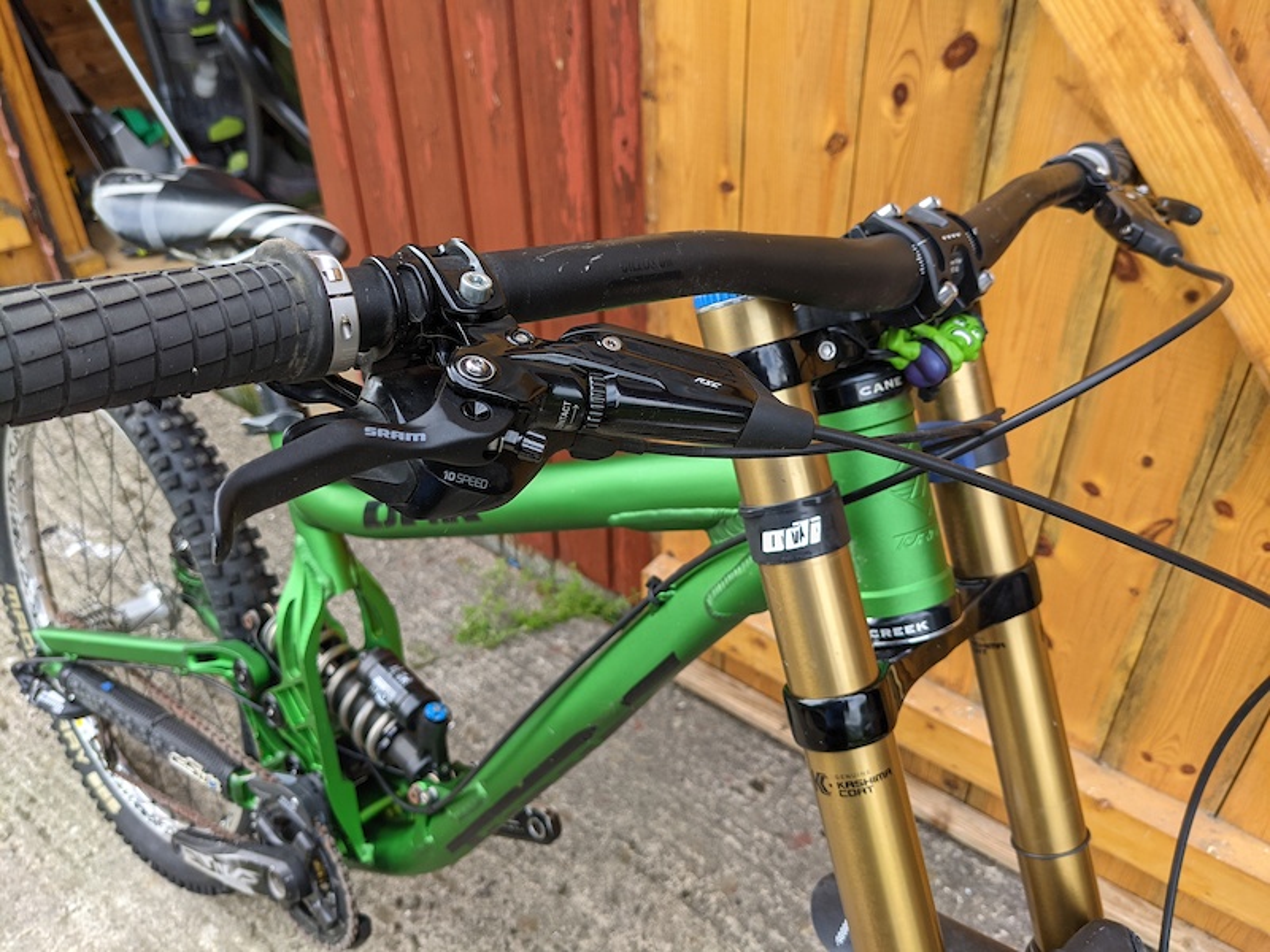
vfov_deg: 51.4
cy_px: 476
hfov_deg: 65.3
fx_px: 991
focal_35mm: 27
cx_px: 635
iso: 45
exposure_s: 1/244
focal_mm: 4.38
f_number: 1.73
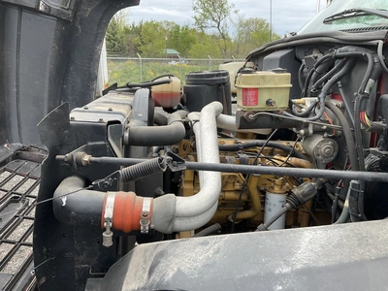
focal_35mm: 29
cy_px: 146
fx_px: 325
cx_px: 194
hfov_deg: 61.7
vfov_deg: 48.2
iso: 20
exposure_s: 1/237
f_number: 1.8
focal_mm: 3
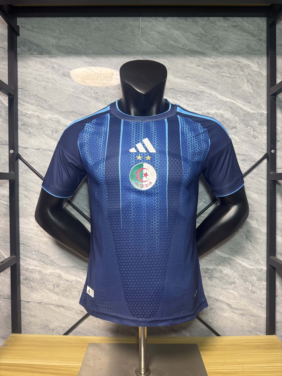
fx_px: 261
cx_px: 141
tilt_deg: -1.5
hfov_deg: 56.8
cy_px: 188
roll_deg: -0.1
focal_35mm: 24
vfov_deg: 71.6
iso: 200
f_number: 1.78
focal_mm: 6.76
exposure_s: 1/50
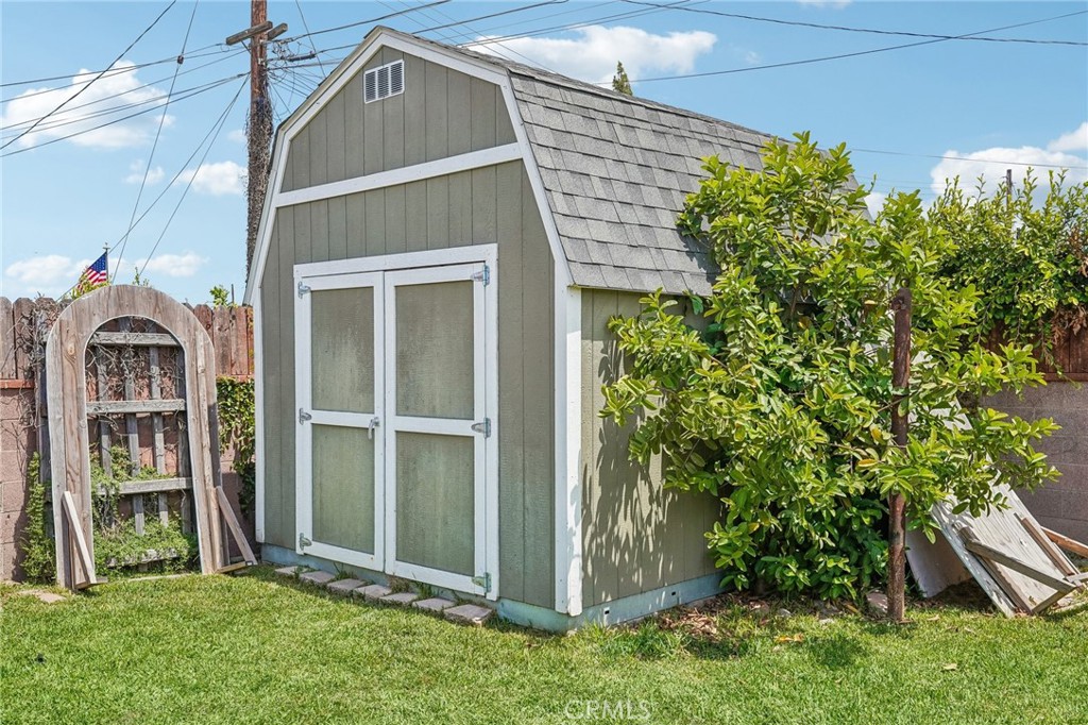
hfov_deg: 55.8
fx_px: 1027
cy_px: 362
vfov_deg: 38.9
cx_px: 544
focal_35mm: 34
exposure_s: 1/640
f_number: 8
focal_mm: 34
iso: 400
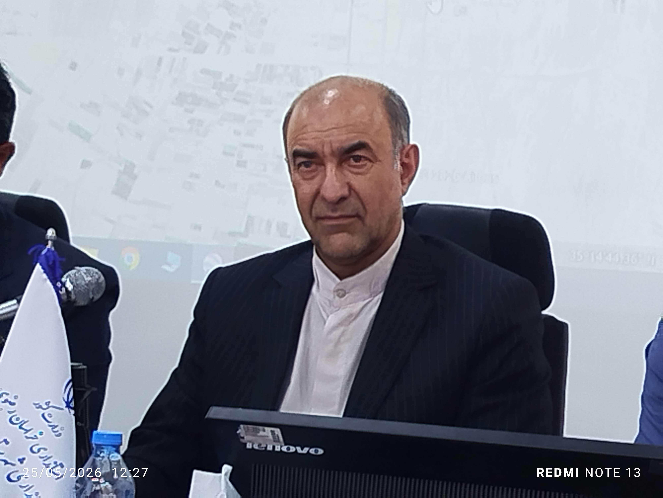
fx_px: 2701
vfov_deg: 10.5
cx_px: 332
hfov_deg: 14.0
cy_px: 249
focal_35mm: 141
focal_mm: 5.31
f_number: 1.7
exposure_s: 1/50
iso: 100
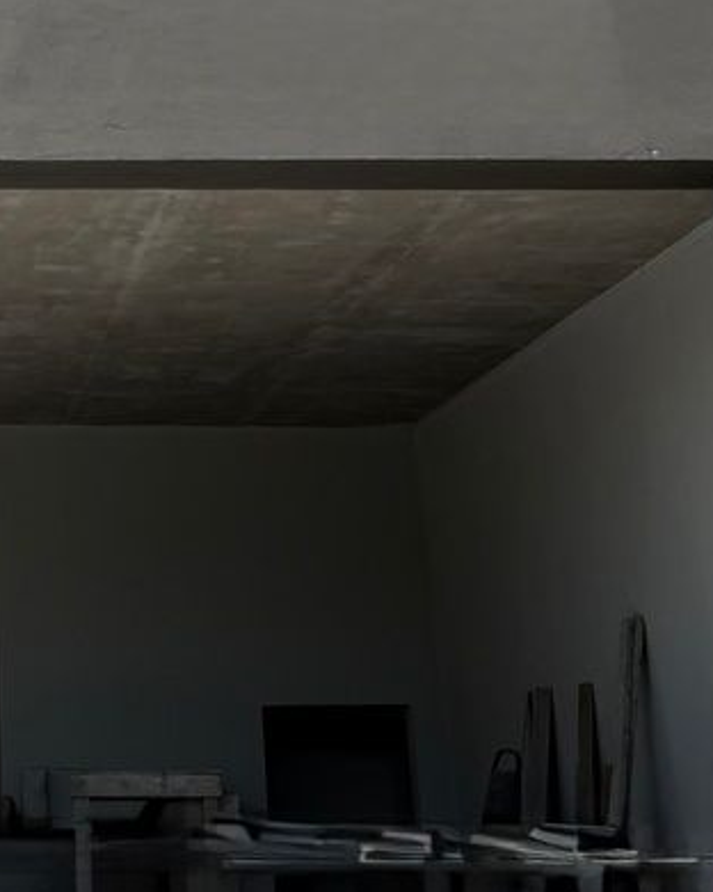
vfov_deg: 24.5
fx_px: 1899
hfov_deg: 20.2
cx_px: -89
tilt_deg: +24.8
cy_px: -103
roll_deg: +1.2
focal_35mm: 72
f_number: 1.78
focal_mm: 6.76
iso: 80
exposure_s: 1/6711
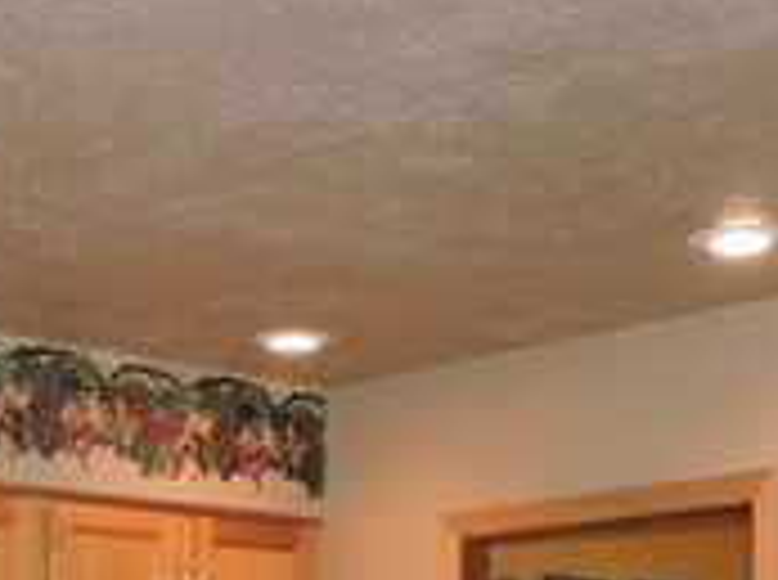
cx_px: 220
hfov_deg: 21.9
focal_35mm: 89
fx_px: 1996
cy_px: 913
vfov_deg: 15.1
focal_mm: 4.3
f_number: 3.3
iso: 200
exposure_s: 1/30
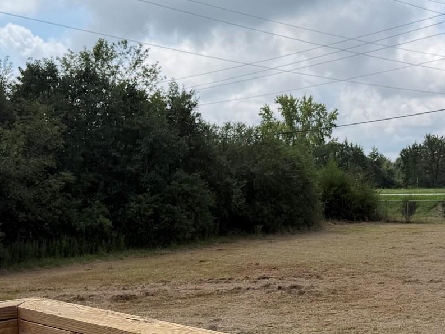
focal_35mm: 62
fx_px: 797
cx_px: 264
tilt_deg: -5.5
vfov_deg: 23.3
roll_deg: +1.4
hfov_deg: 31.1
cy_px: 270
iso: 80
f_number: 1.78
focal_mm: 6.76
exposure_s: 1/5714
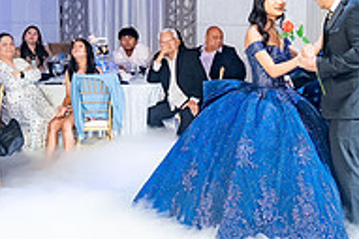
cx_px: 231
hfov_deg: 27.6
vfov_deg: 18.6
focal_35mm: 73
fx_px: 727
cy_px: 155
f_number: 4
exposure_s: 1/160
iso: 800
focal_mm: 24
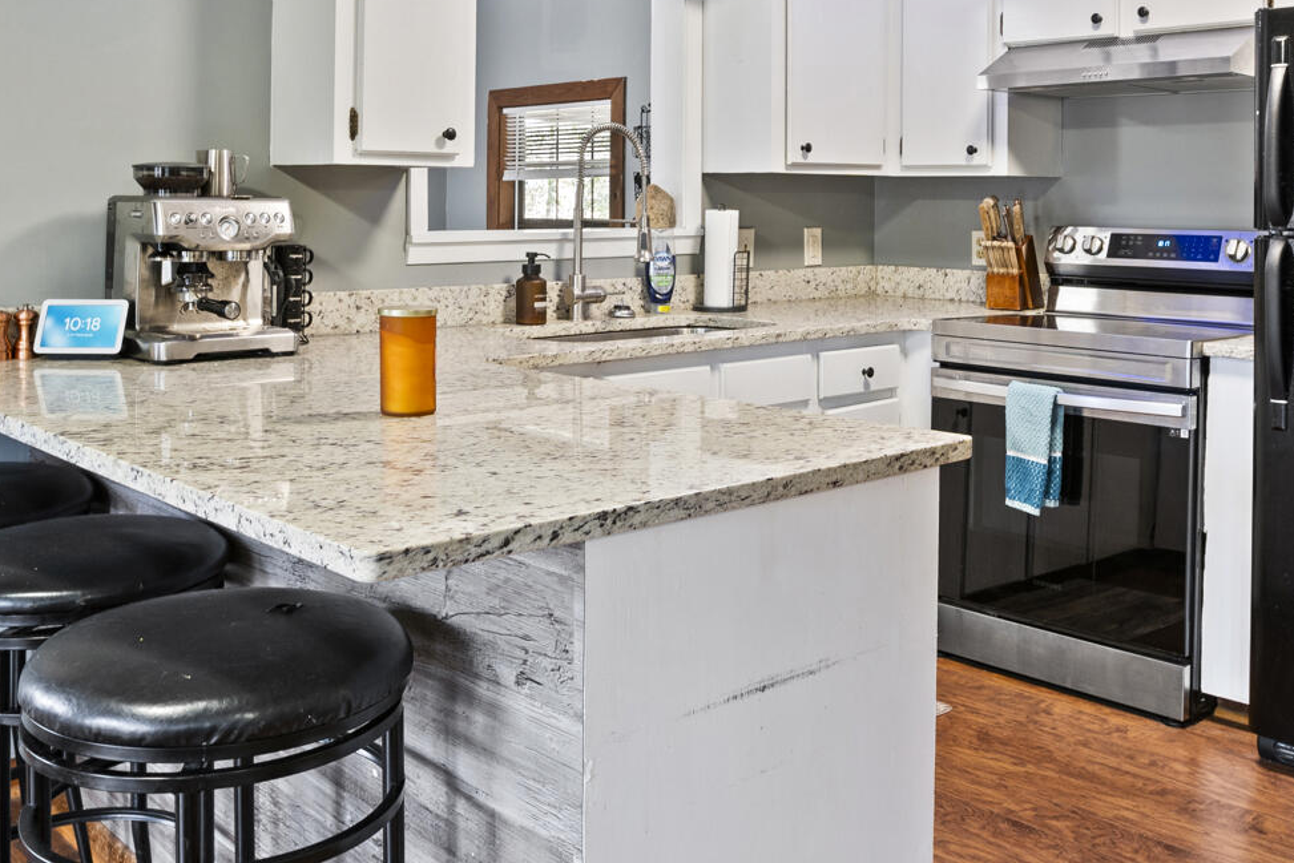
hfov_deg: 51.8
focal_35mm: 37
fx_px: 1330
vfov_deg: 35.3
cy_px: 239
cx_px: 697
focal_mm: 18
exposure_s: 1/1.25
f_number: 8
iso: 500
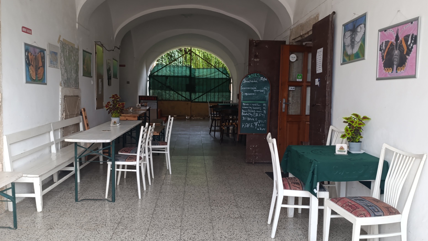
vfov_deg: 35.6
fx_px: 375
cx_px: 209
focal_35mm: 33
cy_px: 131
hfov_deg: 59.5
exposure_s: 1/100
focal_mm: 6.14
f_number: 1.6
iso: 640
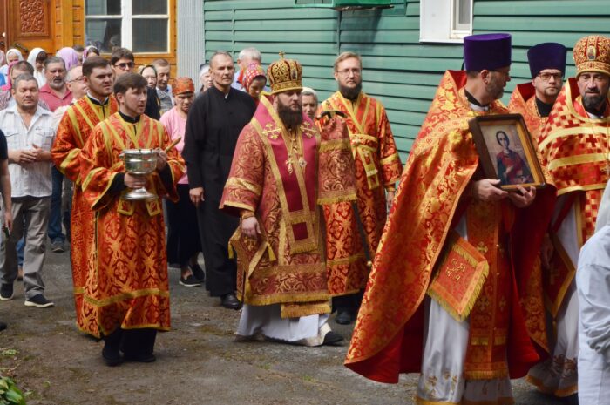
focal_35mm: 105
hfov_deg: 19.5
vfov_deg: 13.0
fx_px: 1777
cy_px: 202
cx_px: 305
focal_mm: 70
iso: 800
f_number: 22
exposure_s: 1/250
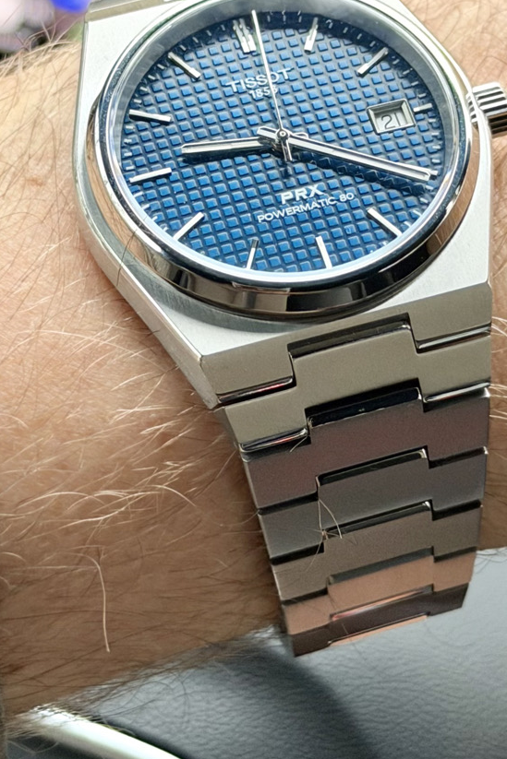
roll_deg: +1.5
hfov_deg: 15.0
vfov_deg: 22.4
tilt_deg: -30.4
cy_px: 327
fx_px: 1921
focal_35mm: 91
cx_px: 288
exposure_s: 1/40
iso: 320
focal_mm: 6.76
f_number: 1.78
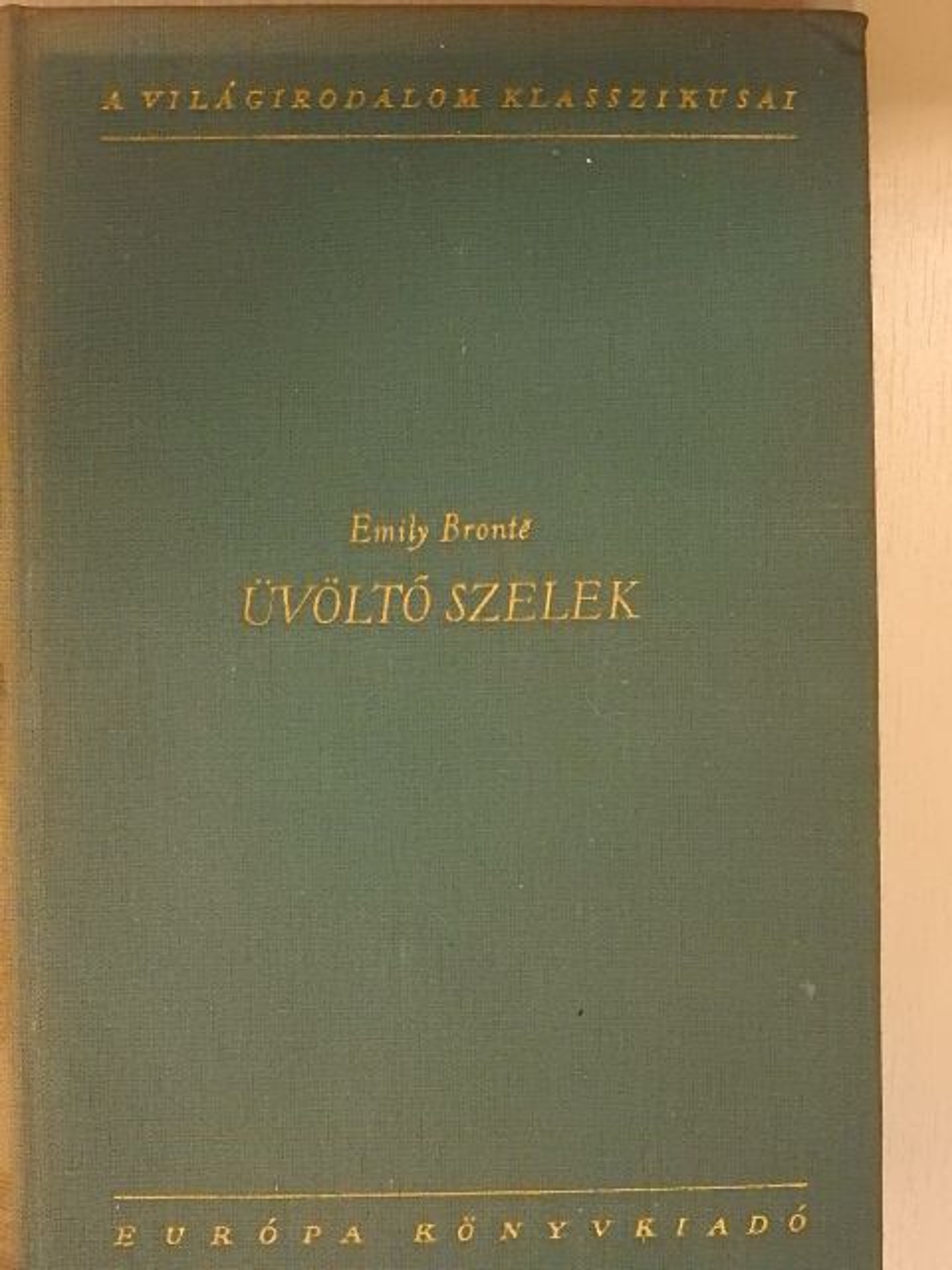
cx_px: 476
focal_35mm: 60
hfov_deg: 24.4
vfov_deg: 32.2
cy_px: 635
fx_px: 2200
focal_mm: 10.7
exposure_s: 1/125
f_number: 4.2
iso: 1600
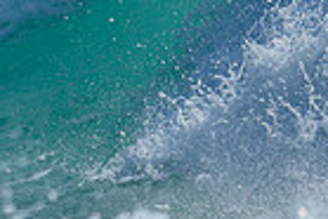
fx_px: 30408
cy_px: -39
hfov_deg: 0.6
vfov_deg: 0.4
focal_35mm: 3334
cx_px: -323
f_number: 6.3
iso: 140
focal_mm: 800
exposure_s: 1/2000
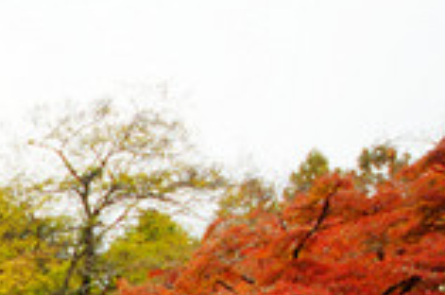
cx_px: -309
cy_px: 485
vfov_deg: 22.0
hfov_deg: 24.5
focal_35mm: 46
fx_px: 567
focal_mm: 8
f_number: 5.6
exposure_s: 1/160
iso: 100
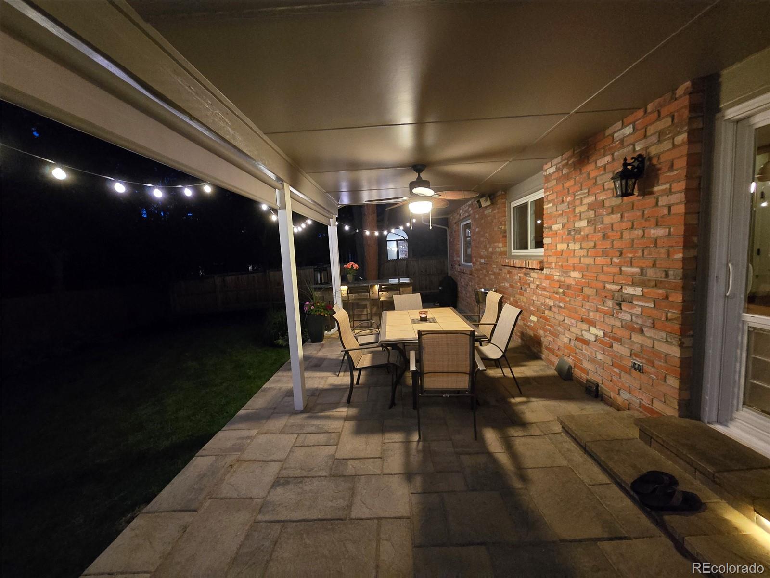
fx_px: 289
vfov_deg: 89.9
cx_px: 385
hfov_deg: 106.2
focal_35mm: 13
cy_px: 289
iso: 1250
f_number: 2.2
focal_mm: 2.2
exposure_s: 1/30
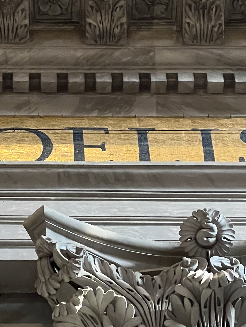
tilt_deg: +54.5
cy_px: 413
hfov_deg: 6.5
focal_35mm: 228
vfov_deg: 8.6
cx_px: 15
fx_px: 2161
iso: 640
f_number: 2.8
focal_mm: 9
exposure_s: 1/50
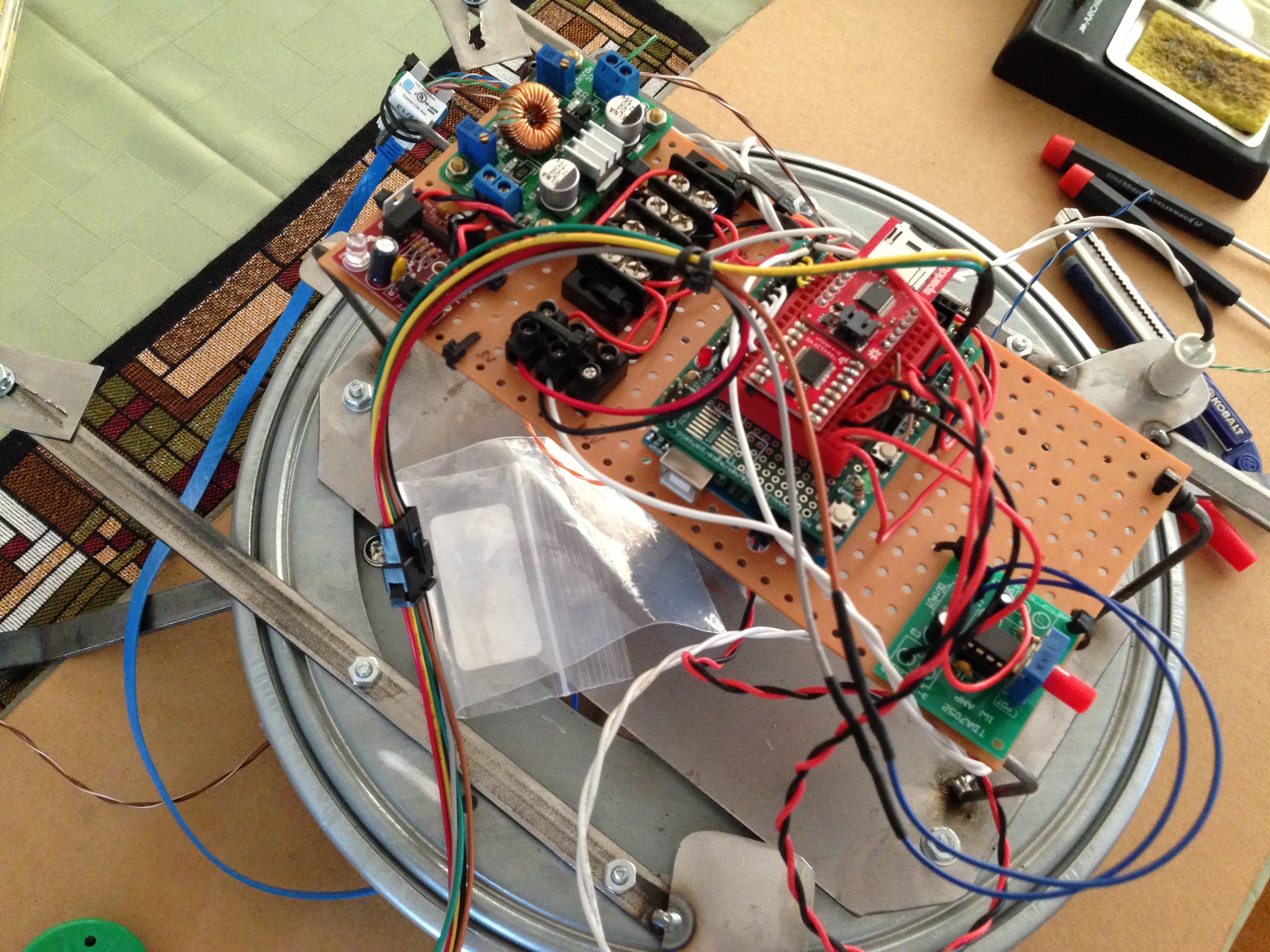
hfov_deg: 55.4
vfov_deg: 42.9
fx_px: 1211
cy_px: 476
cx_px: 635
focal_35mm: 33
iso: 400
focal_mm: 4.12
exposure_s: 1/15
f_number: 2.4
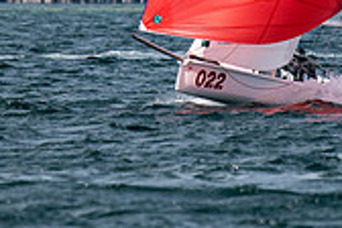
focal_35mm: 1668
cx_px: 259
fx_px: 15845
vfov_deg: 0.8
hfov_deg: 1.2
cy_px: -99
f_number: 5
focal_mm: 300
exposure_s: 1/5000
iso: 400
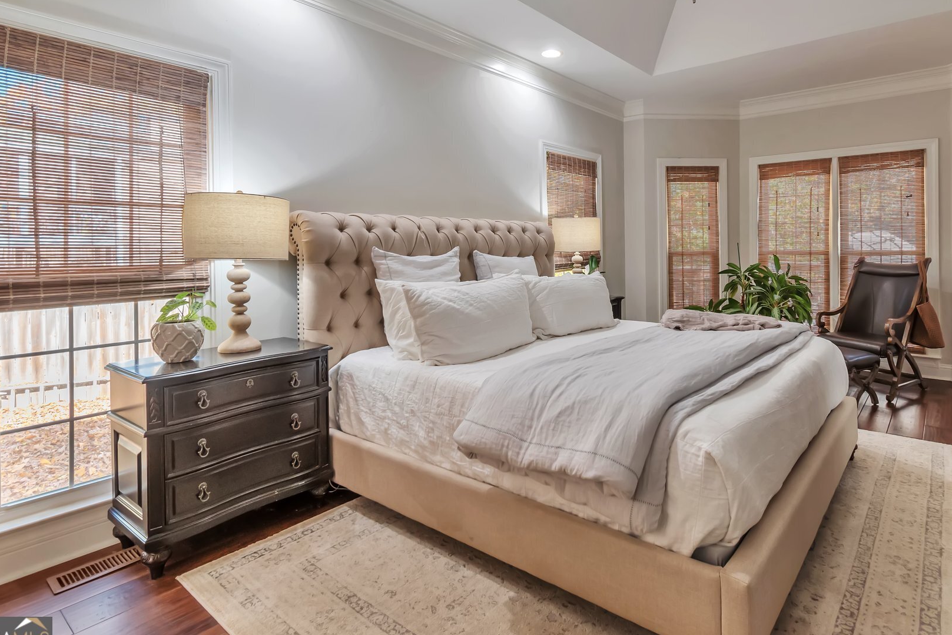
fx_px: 502
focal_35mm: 19
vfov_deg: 64.0
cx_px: 535
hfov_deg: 86.5
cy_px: 255
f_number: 6.3
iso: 100
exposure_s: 1/10
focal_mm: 10
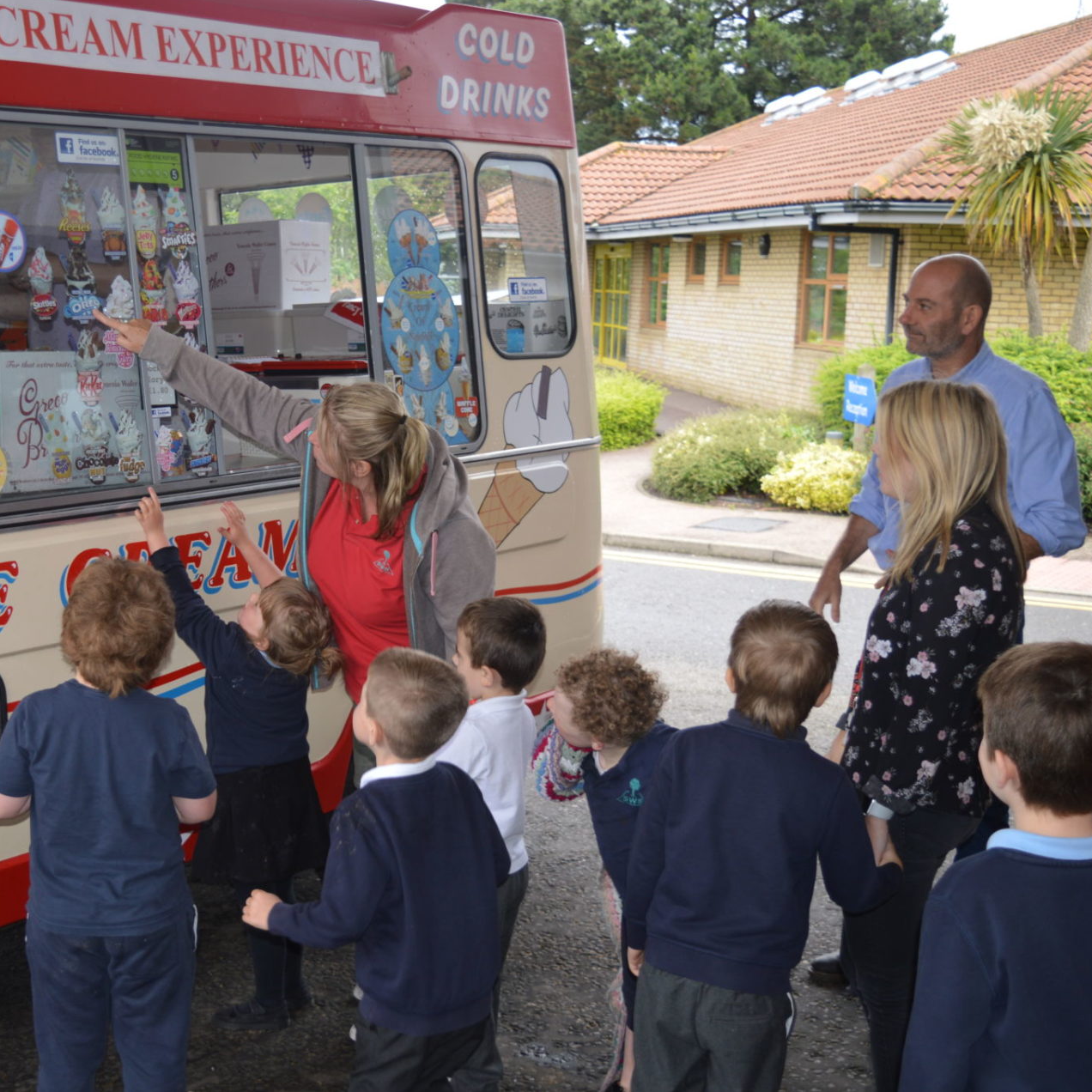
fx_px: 1785
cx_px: 274
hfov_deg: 33.4
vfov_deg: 34.0
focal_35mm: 50
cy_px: 546
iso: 125
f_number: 4
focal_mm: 26
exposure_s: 1/125
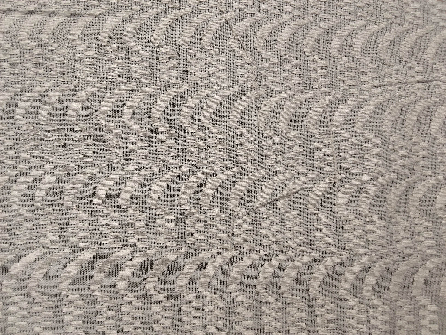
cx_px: 223
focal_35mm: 26
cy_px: 168
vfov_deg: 53.1
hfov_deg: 67.3
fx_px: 335
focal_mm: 2.78
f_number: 2
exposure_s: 1/100
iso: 80
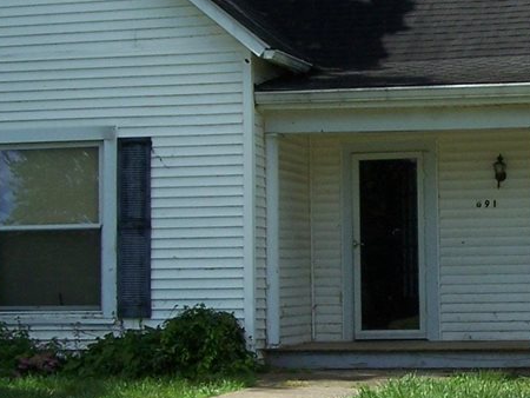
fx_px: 1654
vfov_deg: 13.7
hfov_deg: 18.0
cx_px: 462
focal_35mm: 108
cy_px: 188
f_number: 4
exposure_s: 1/1000
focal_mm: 6.3
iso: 80
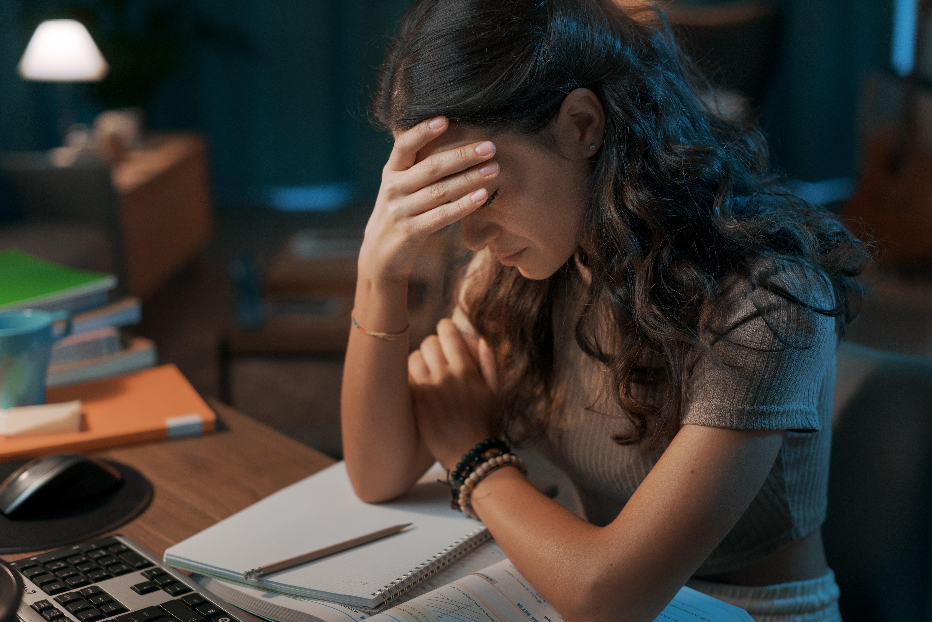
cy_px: 311
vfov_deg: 27.0
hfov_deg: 39.6
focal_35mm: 50
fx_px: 1295
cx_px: 466
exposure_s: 1/100
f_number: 2.5
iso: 320
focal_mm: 50
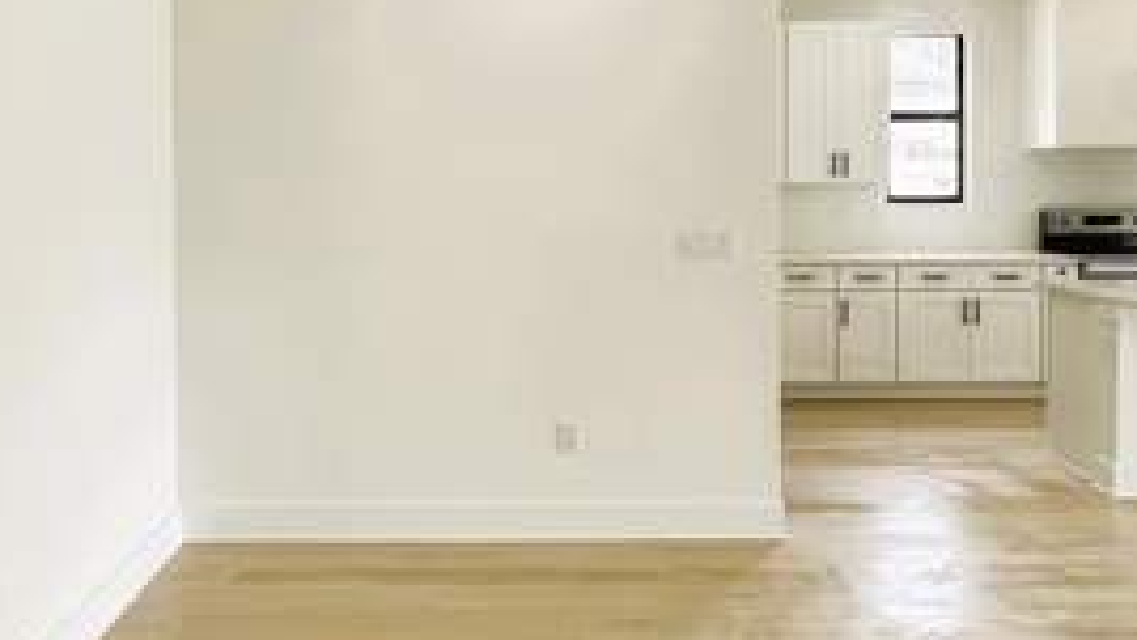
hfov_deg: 49.3
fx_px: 1237
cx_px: 522
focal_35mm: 41
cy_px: 195
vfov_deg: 28.8
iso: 64
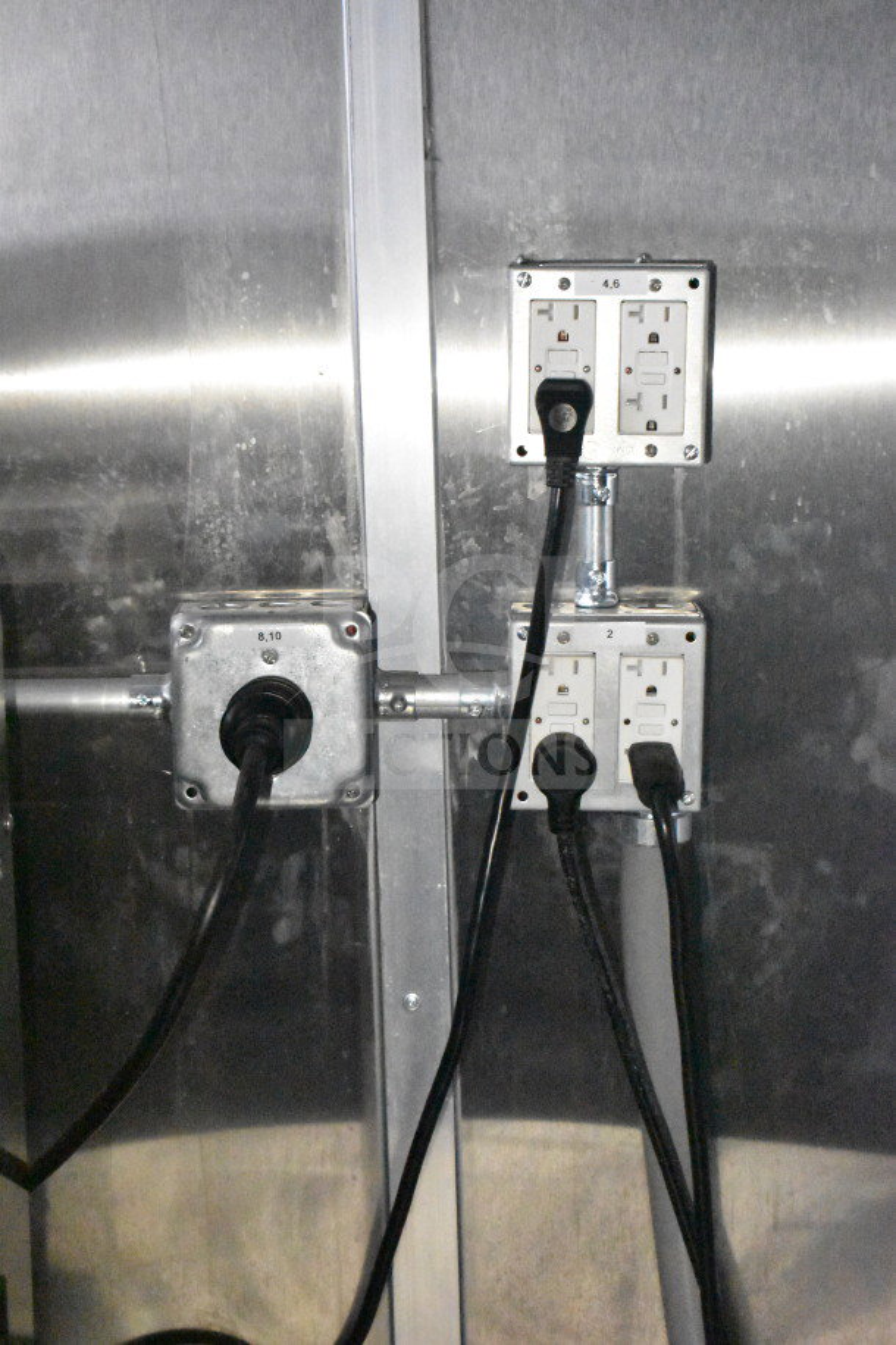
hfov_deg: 22.6
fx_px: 2240
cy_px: 672
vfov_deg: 33.4
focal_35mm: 60
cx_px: 448
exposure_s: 1/60
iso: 25600
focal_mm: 40
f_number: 4.8
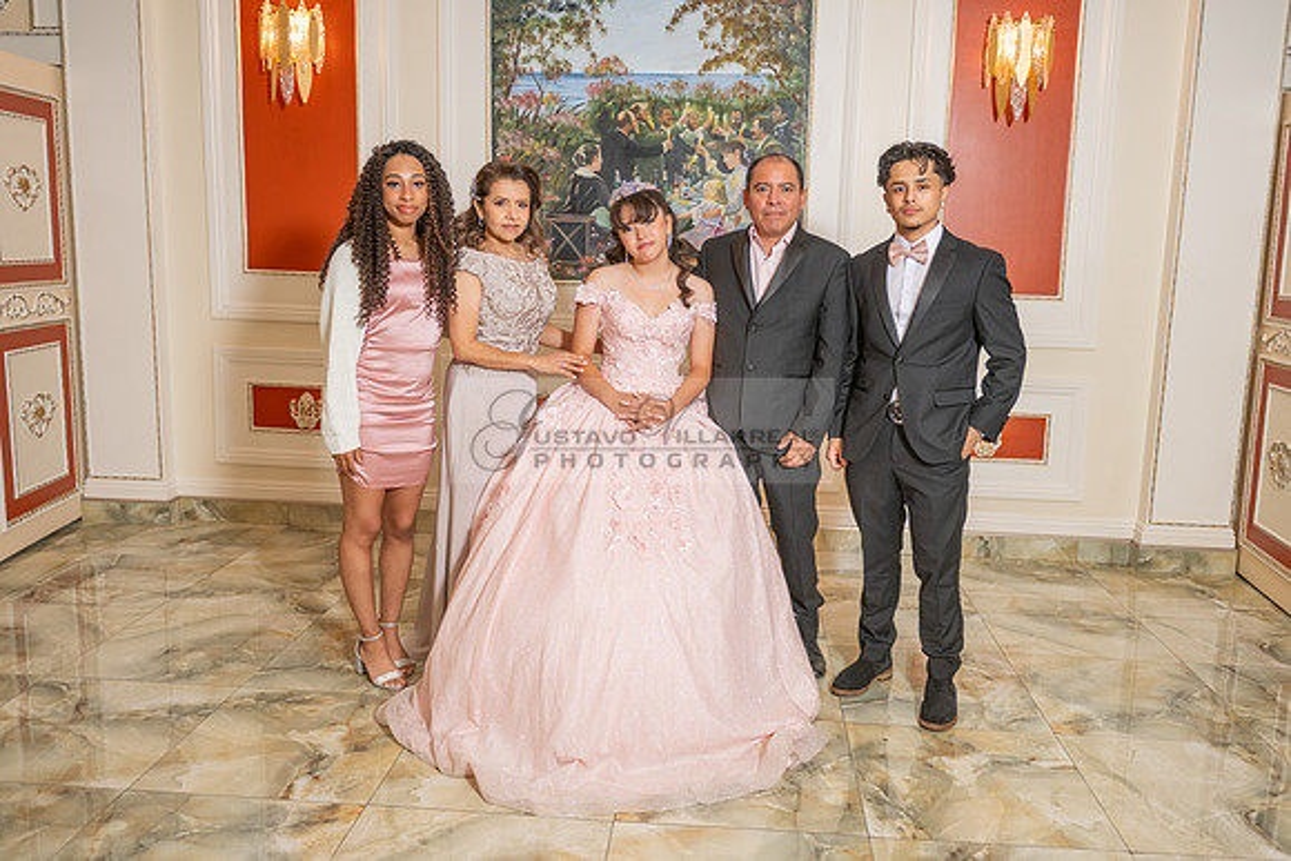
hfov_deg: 60.9
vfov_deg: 42.8
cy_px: 403
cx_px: 669
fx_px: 1098
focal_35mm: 31
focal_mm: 27
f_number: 2.8
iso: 320
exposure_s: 1/200
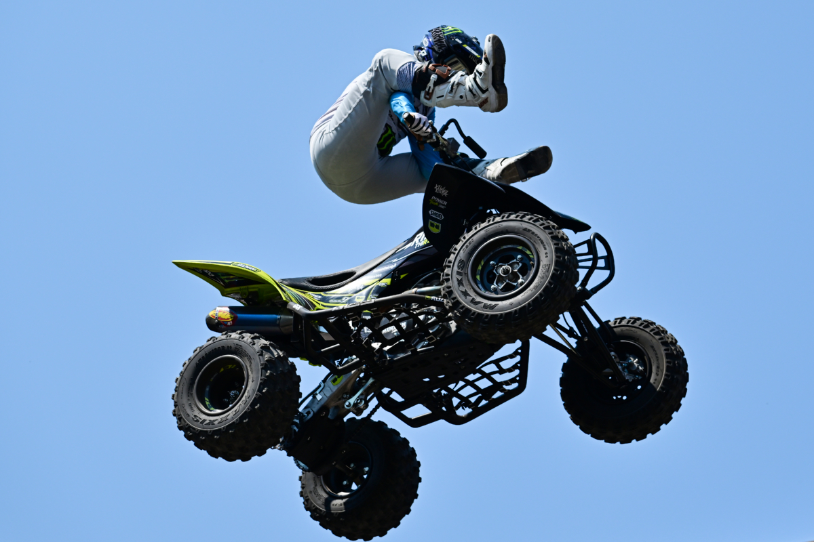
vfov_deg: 18.4
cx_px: 407
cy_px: 271
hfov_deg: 27.3
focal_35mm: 74
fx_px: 1673
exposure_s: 1/2500
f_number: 4
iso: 125
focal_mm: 74
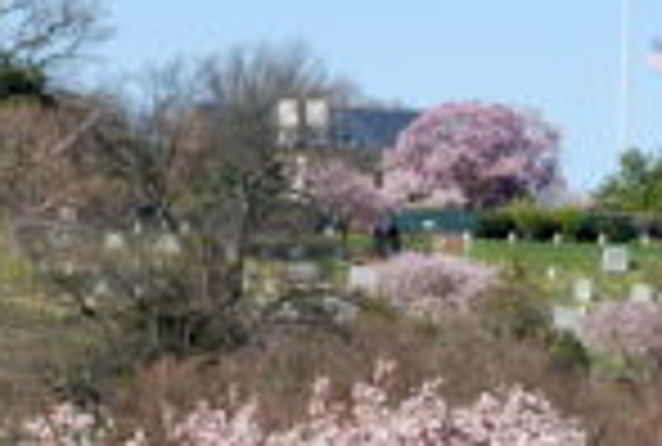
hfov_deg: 8.0
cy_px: 633
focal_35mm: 255
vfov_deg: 5.4
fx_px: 4704
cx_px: 378
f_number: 11
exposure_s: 1/100
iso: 100
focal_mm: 50
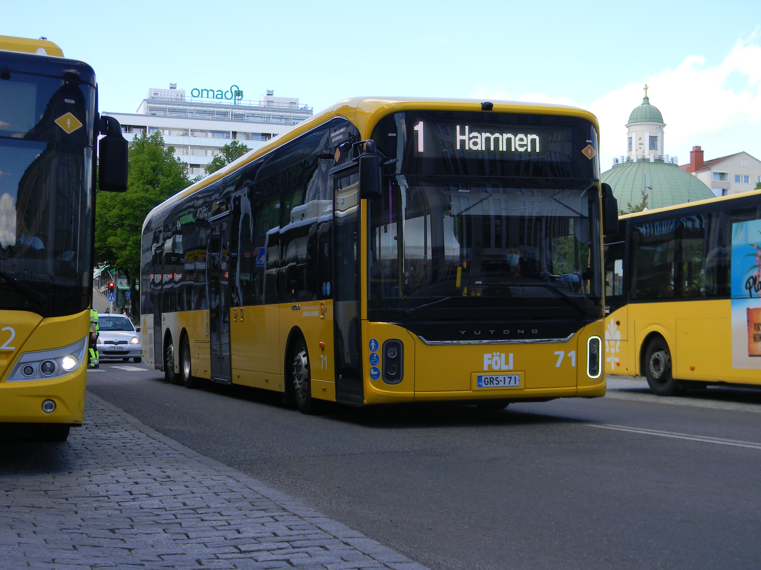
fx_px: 1231
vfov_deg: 26.1
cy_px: 285
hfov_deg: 34.3
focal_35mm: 56
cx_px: 380
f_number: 4.1
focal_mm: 10.1
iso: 80
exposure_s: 1/212
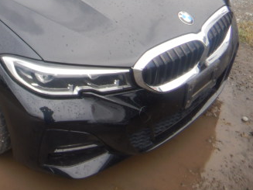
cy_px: 7
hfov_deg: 37.7
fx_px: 343
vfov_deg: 29.2
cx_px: 23
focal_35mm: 47
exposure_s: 1/30
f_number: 2.8
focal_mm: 4.3
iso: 125
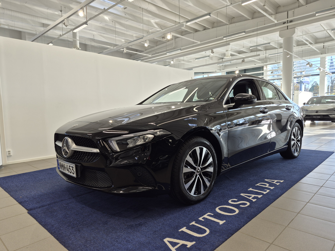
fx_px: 223
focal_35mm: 23
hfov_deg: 73.9
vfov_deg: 58.9
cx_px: 168
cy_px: 126
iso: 25
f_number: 1.8
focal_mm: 5.4
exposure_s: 1/100
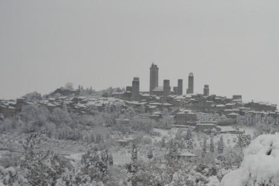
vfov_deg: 7.9
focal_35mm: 173
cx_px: 159
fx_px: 1341
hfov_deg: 11.9
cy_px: 110
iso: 64
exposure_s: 1/160
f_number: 5.8
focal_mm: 21.5
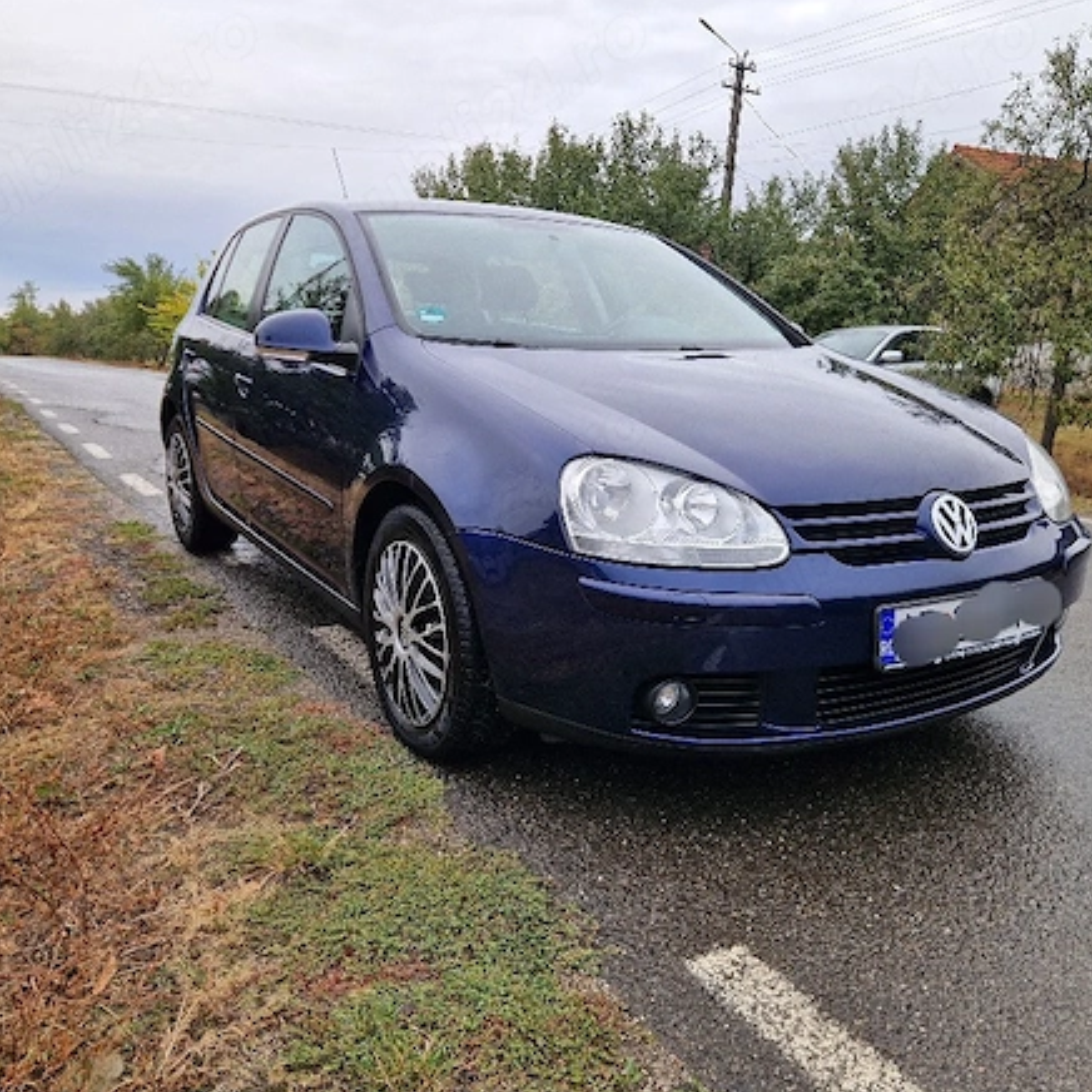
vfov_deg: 57.3
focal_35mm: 28
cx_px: 584
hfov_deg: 57.2
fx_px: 999
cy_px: 536
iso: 50
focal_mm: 5.4
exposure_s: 1/182
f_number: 1.8
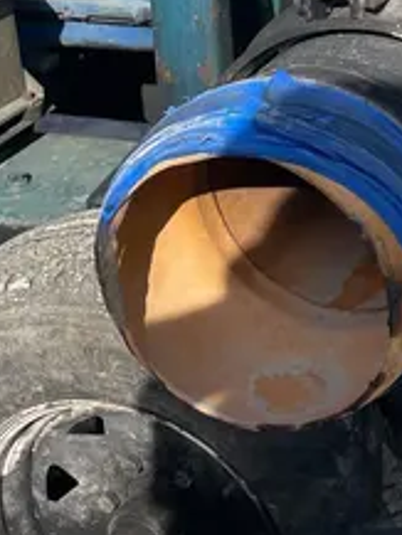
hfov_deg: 15.5
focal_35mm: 88
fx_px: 1361
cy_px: -115
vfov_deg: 20.7
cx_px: 599
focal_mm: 4.2
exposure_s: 1/2564
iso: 32
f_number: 1.6
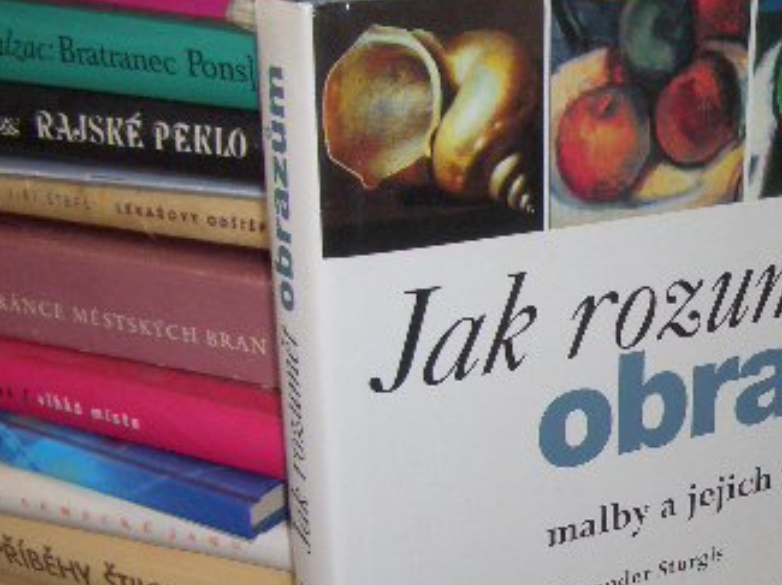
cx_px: 715
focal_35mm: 69
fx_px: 1557
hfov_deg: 27.1
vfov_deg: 21.0
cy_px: 479
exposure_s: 1/60
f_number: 2.6
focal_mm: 5.8
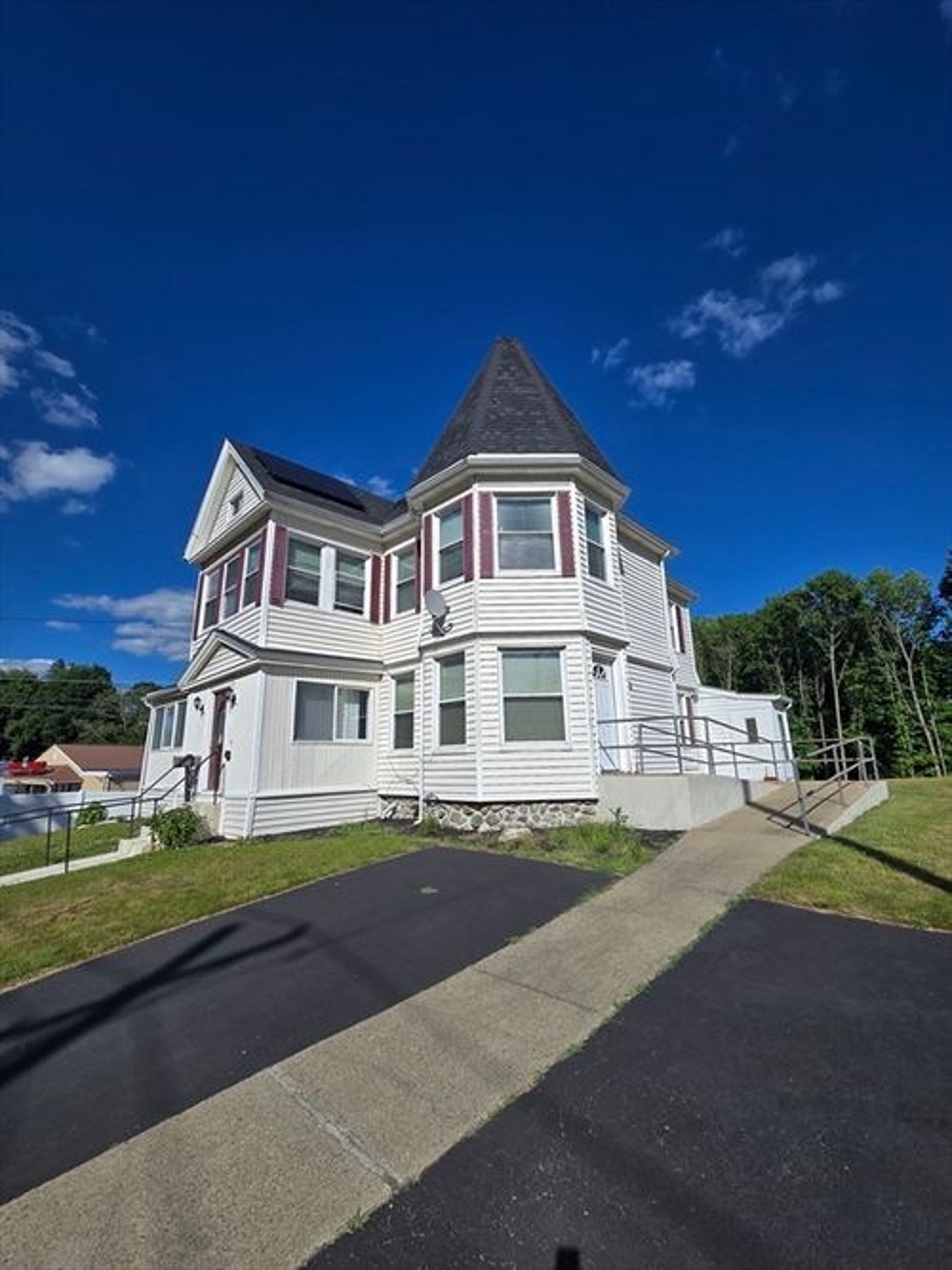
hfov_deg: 89.9
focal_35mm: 13
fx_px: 477
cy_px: 635
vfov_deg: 106.2
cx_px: 476
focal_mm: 2.2
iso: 50
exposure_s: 1/4109
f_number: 2.2
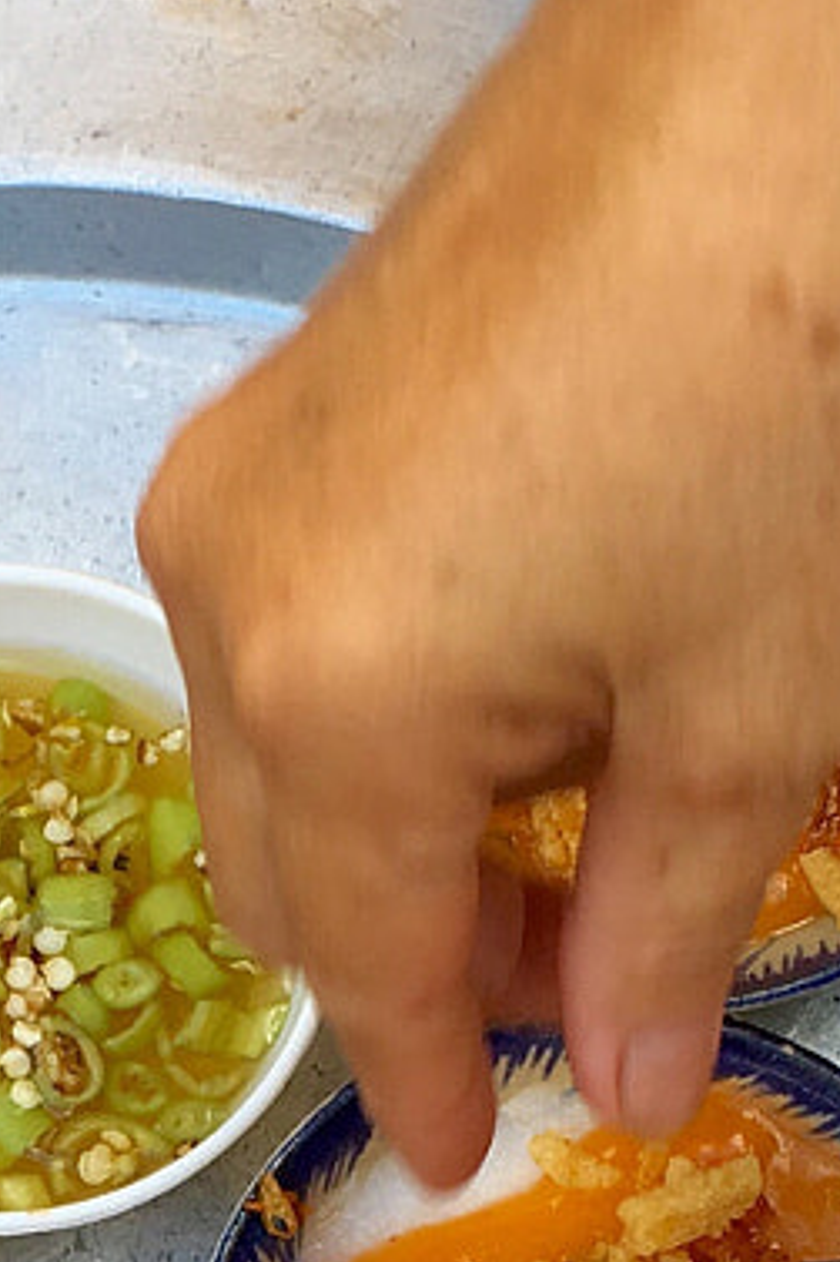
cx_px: 80
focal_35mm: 128
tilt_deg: -75.6
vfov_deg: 15.5
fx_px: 4484
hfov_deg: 10.6
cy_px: 1483
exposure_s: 1/102
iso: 25
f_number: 2.2
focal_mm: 4.15
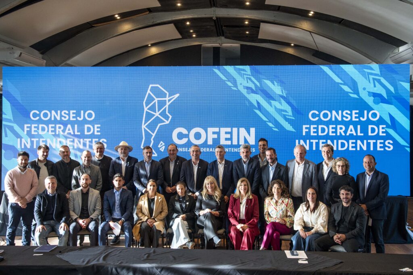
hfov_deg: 50.7
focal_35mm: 38
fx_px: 436
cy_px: 138
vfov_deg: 35.0
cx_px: 206
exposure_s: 1/200
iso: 2000
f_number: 6.3
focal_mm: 38
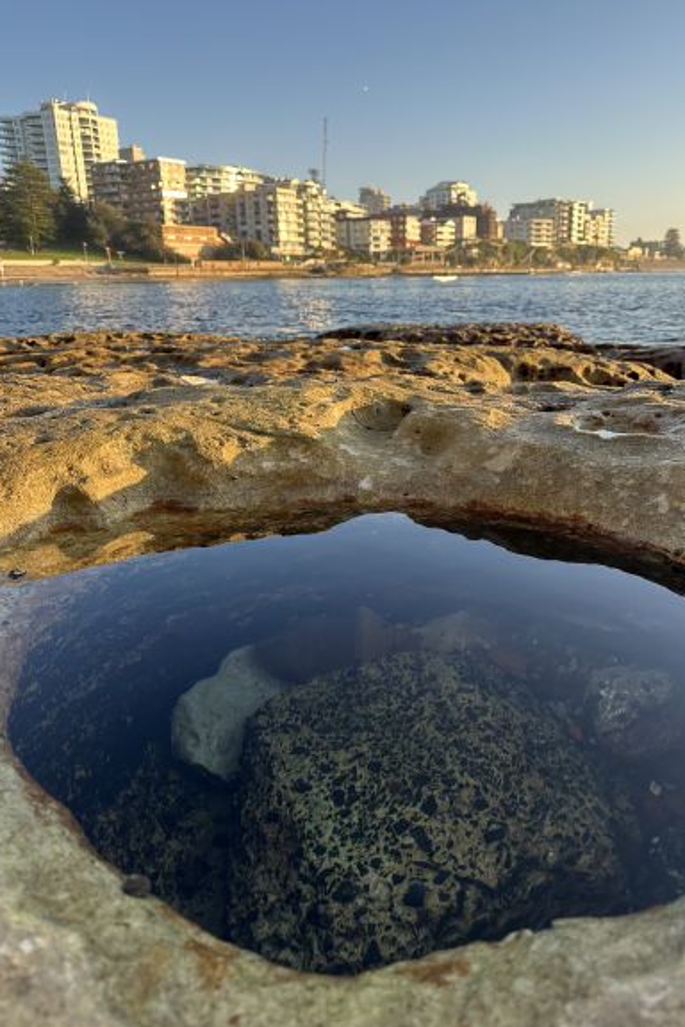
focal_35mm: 26
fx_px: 742
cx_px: 385
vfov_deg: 69.4
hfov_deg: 49.4
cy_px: 515
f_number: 1.78
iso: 80
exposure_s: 1/740
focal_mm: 6.86
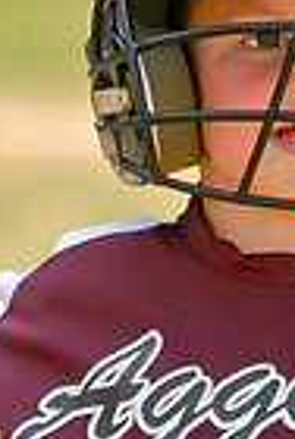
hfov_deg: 1.7
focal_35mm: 820
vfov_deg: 2.5
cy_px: 401
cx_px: 259
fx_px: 10029
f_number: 2.8
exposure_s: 1/8000
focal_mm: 170
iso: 800
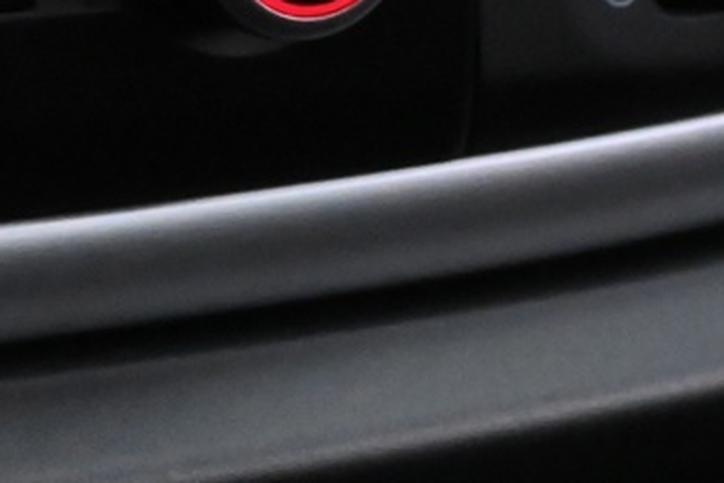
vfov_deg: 6.8
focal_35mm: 198
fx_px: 3988
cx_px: -834
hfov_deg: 9.5
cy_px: -316
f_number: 5.6
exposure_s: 1/60
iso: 6400
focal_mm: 27.5
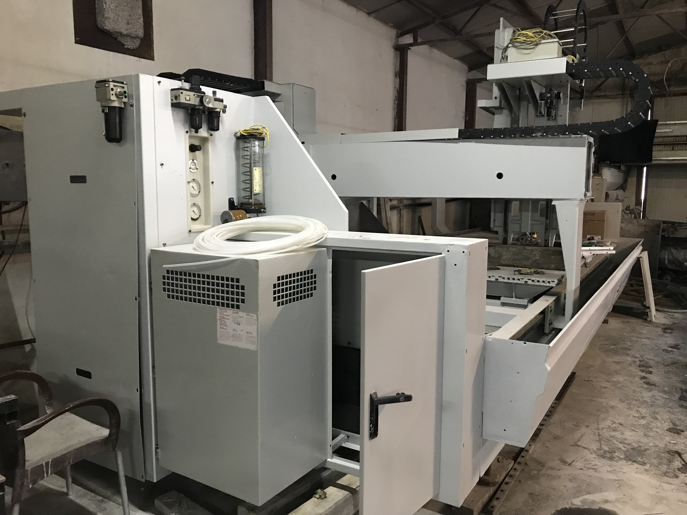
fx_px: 556
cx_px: 344
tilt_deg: -6.7
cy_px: 258
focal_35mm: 28
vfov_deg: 49.7
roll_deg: -1.2
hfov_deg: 63.4
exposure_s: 1/8
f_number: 1.8
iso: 100
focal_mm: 3.99
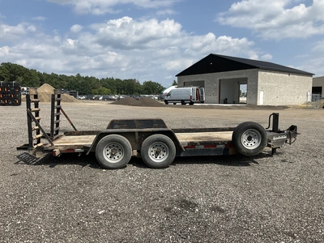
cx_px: 162
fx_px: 271
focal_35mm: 29
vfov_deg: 48.2
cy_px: 122
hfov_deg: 61.7
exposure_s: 1/2320
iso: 25
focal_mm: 3
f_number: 1.8
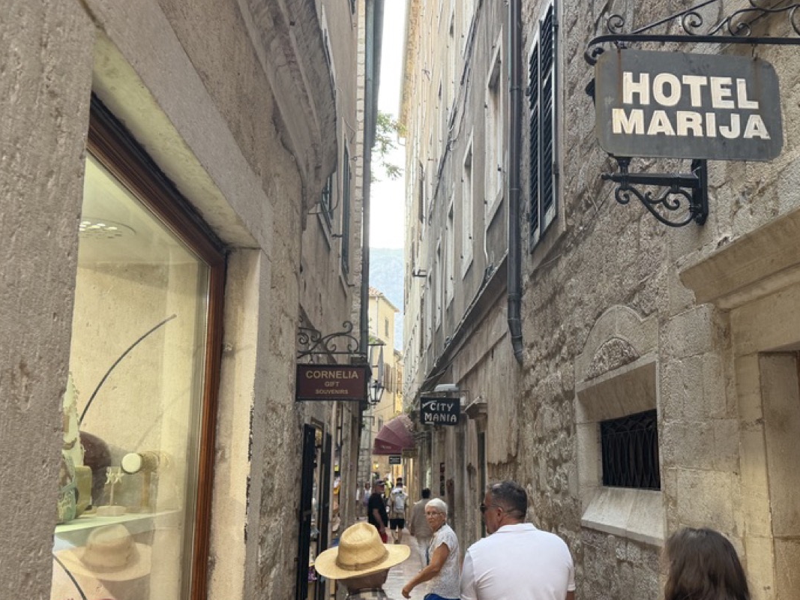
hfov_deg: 51.1
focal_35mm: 36
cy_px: 350
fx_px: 832
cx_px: 465
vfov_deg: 39.5
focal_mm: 6.76
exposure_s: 1/143
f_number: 1.78
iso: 80
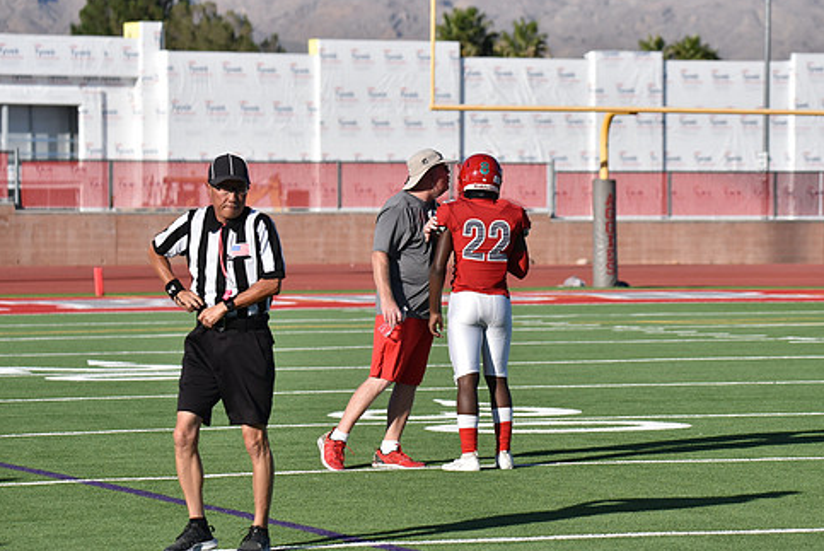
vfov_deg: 7.6
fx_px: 4124
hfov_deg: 11.4
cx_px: 490
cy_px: 240
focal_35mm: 180
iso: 500
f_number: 5.6
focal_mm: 150
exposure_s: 1/4000
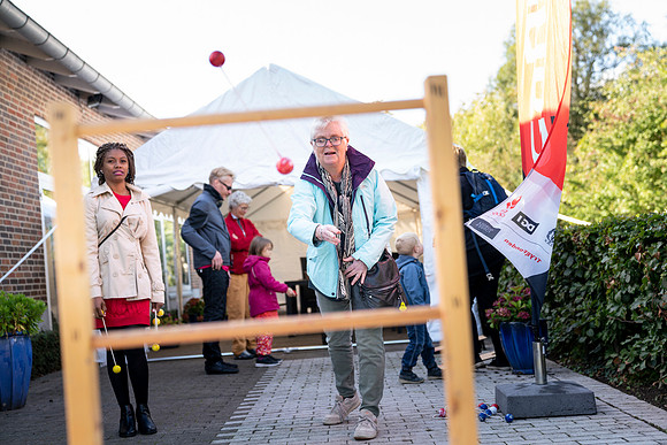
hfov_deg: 41.1
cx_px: 334
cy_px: 222
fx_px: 889
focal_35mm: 48
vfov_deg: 28.1
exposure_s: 1/500
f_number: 2.8
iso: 400
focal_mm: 48
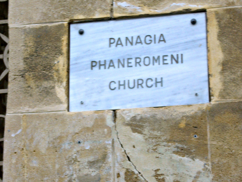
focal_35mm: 121
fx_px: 846
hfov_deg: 16.3
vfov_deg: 12.2
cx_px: 121
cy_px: 91
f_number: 4.8
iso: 80
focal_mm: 16.1
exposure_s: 1/40
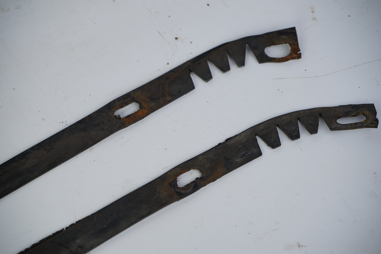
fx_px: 730
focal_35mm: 69
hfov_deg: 29.2
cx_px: 190
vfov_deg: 19.7
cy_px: 127
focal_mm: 69
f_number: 8
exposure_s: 1/160
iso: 200
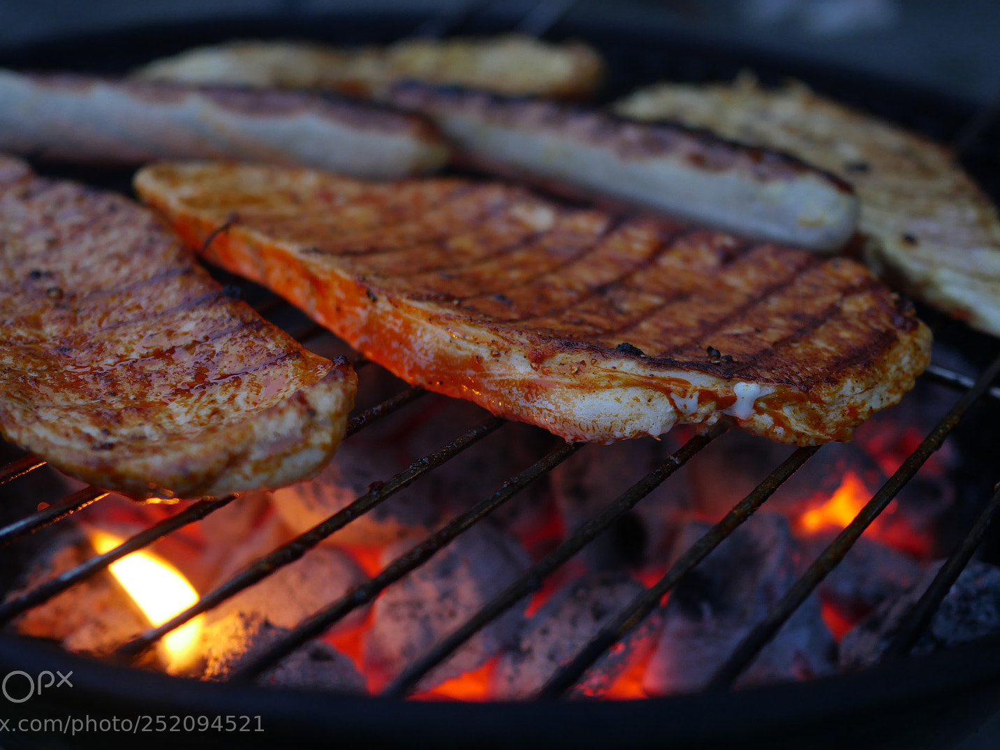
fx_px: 1098
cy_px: 360
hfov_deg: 48.9
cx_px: 458
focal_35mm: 38
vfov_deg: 37.7
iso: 400
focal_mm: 17
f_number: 1.8
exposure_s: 1/40
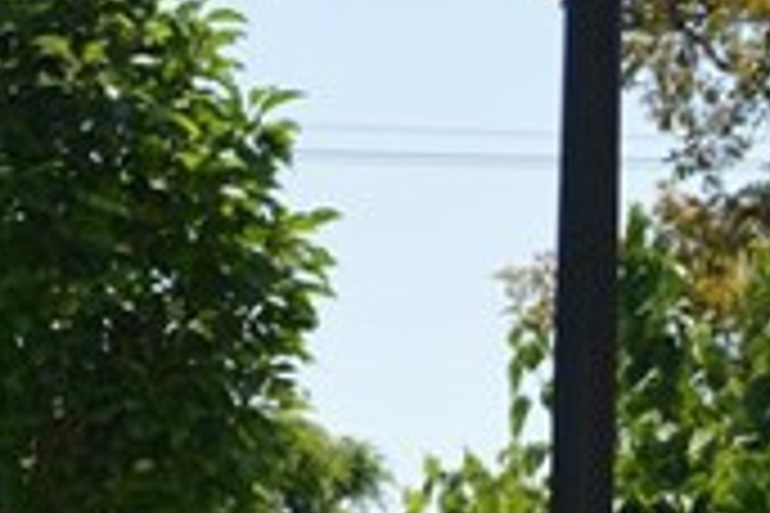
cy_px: 742
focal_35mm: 233
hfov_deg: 8.0
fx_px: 4983
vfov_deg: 5.8
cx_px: -1247
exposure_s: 1/200
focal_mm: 26
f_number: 7.1
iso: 100
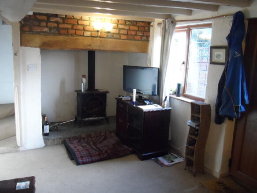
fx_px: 238
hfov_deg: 56.8
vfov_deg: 44.1
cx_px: 128
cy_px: 96
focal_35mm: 32
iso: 640
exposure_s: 1/45
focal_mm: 5.3
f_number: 3.4
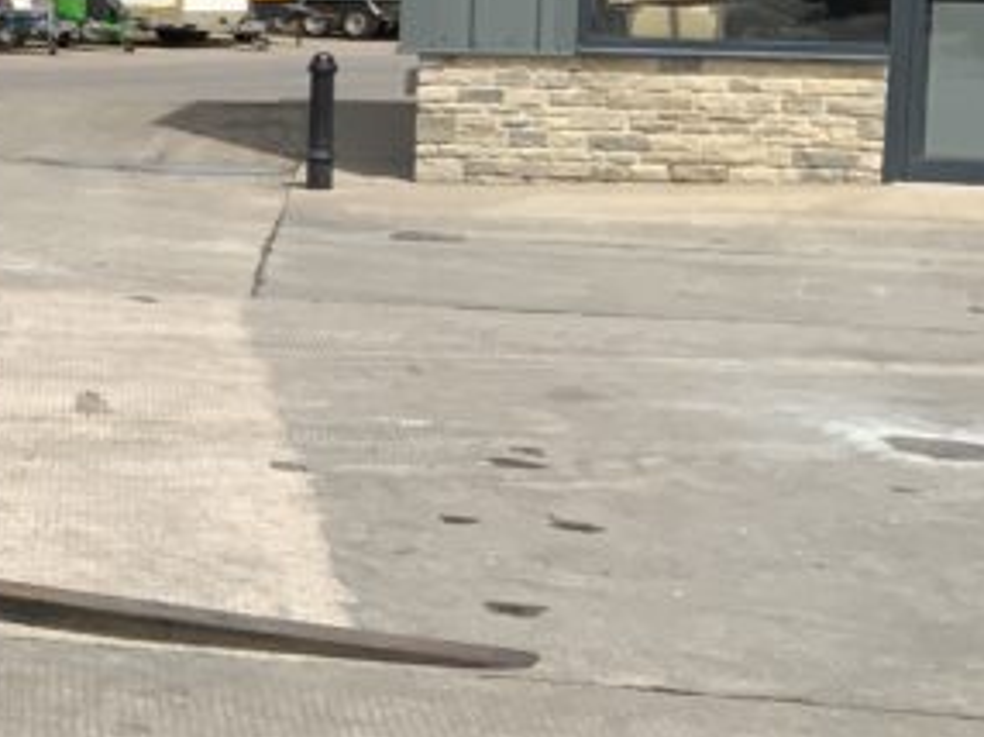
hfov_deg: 16.5
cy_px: 138
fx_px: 2954
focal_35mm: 104
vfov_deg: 14.1
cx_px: -657
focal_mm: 3
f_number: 1.8
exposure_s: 1/2667
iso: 20
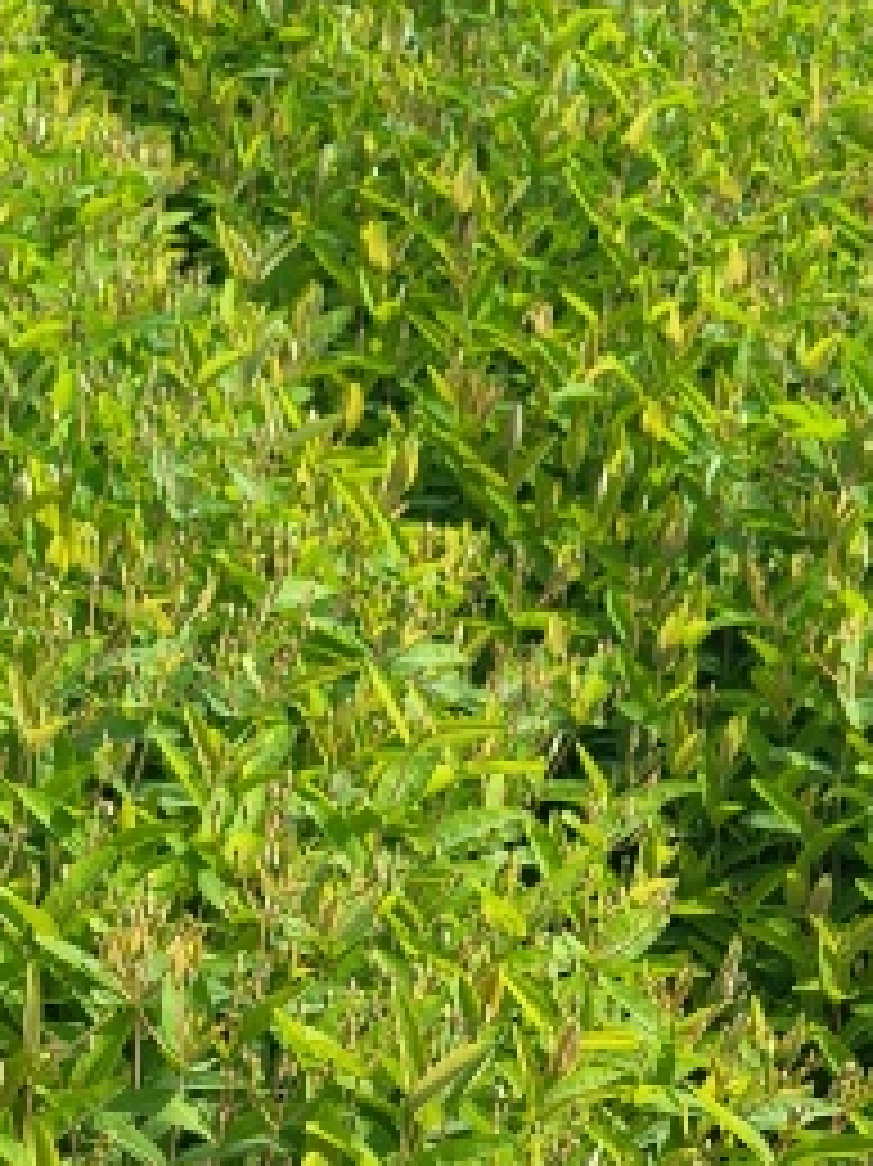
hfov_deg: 13.8
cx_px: 184
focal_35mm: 107
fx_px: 3601
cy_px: 2037
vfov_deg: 15.9
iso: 80
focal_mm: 4.84
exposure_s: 1/1101
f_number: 1.8
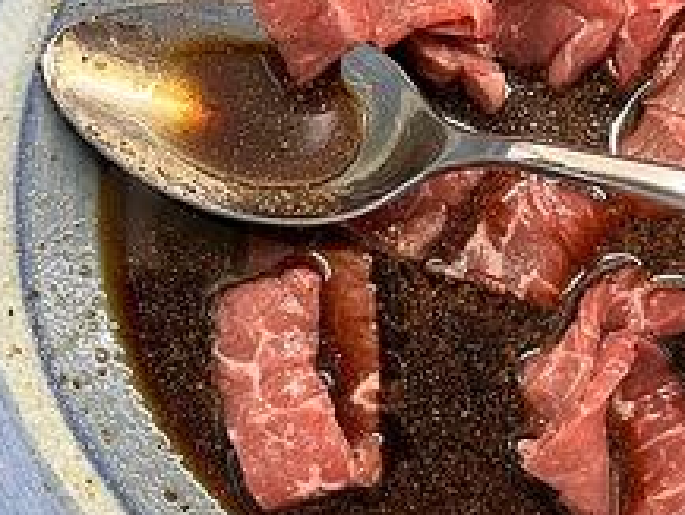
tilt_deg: -80.5
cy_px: 212
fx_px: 950
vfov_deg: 30.2
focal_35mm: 48
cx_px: 429
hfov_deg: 39.4
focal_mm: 5.1
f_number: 1.6
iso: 125
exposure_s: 1/50
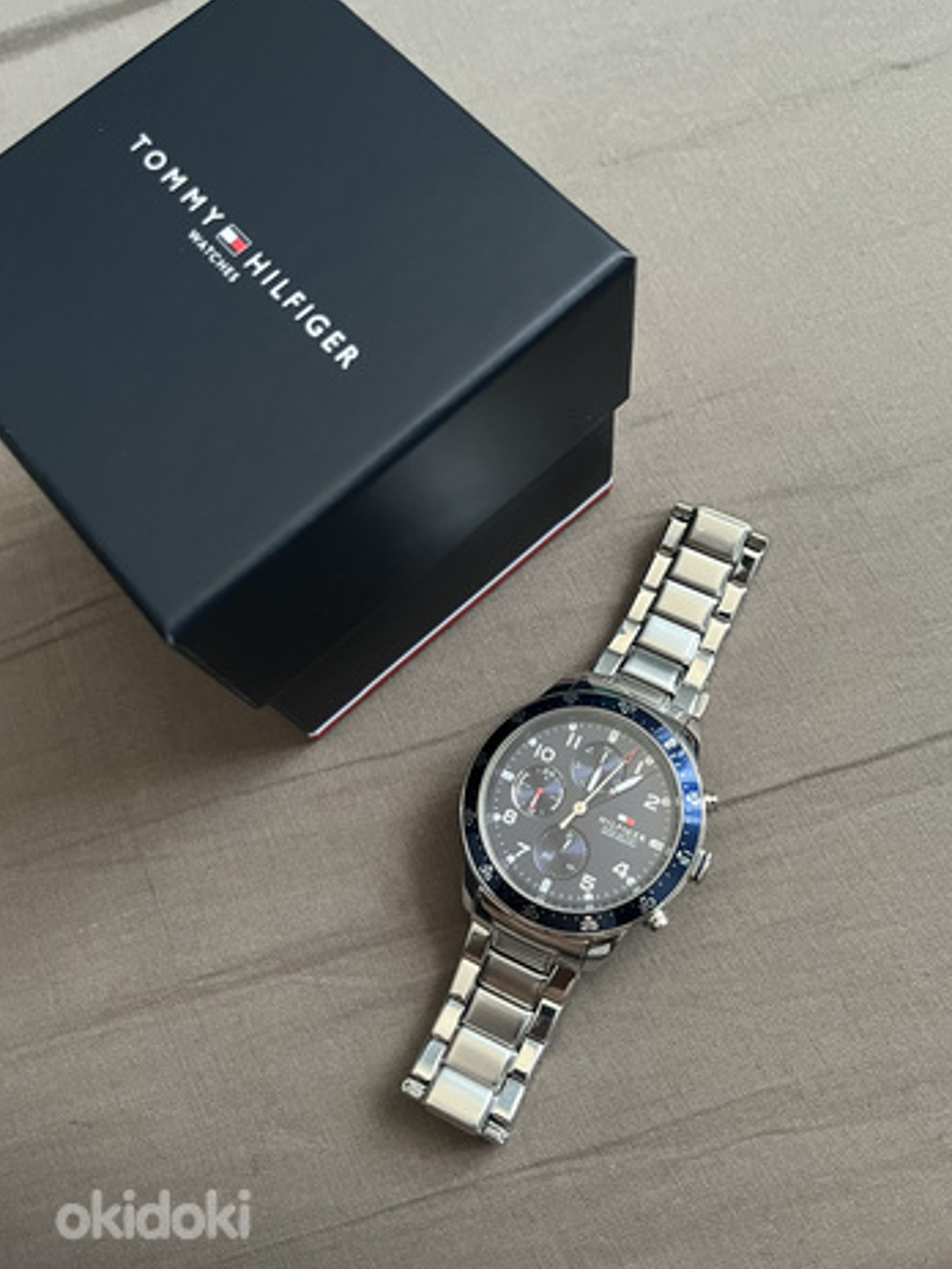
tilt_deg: -69.1
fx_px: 1027
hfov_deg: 49.7
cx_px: 491
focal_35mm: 28
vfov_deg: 63.4
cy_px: 626
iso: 500
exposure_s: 1/40
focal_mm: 5.1
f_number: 1.6
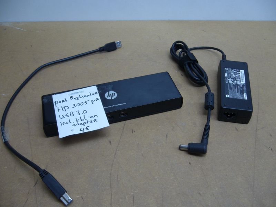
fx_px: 279
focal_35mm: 35
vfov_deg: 40.7
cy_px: 104
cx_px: 138
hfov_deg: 52.6
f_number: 2.8
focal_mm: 5.8
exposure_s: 1/25
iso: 80
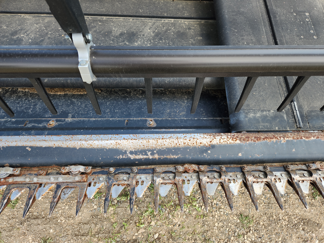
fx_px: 215
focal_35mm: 23
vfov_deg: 58.9
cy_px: 122
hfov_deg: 73.9
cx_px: 162
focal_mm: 5.4
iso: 20
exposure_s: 1/187
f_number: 1.8
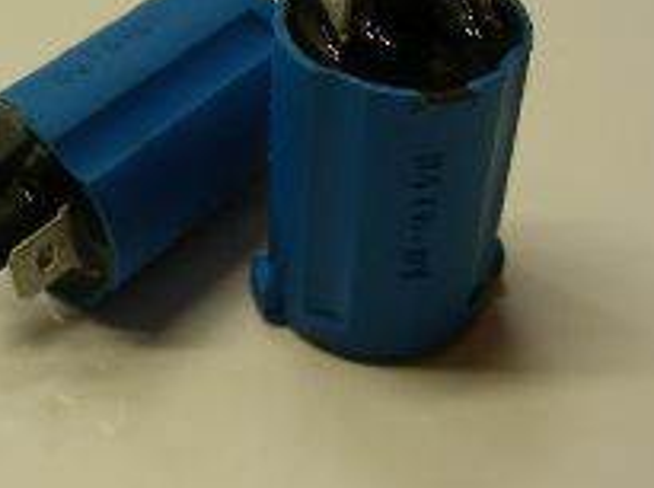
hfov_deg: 29.7
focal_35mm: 65
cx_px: 239
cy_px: 150
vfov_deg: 22.4
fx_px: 1226
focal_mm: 6.3
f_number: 3.5
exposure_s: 1/34.3
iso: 50
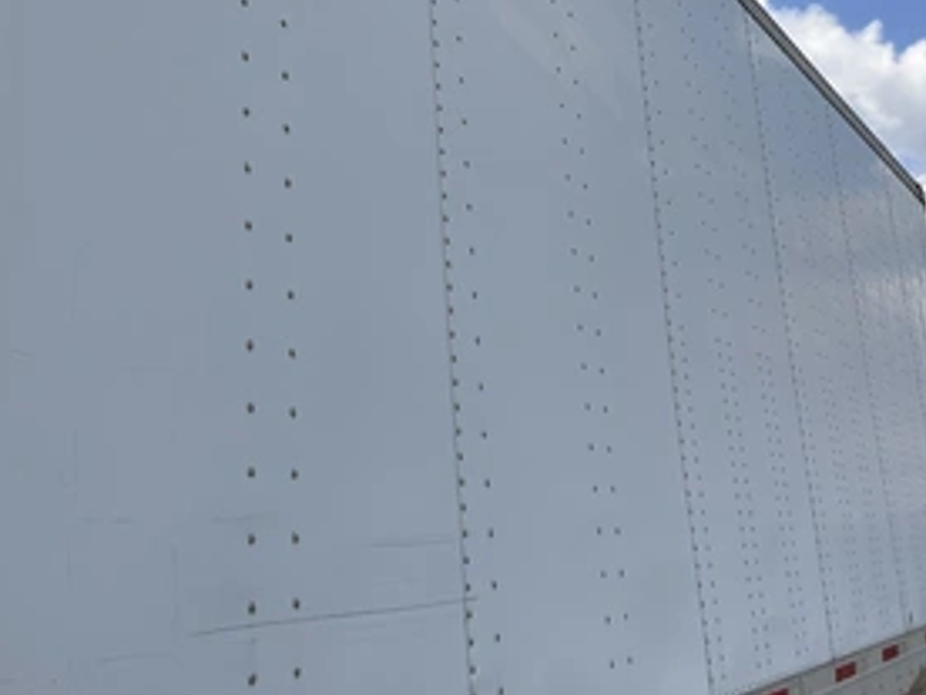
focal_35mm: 42
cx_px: 466
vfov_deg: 34.3
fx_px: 1124
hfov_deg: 44.8
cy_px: 289
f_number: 1.8
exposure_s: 1/1675
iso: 25
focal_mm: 3
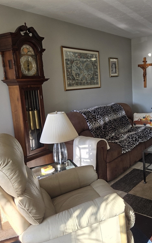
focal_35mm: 33
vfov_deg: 58.1
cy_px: 123
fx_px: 219
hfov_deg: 37.7
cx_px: 106
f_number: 1.8
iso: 40
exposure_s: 1/120
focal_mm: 5.4
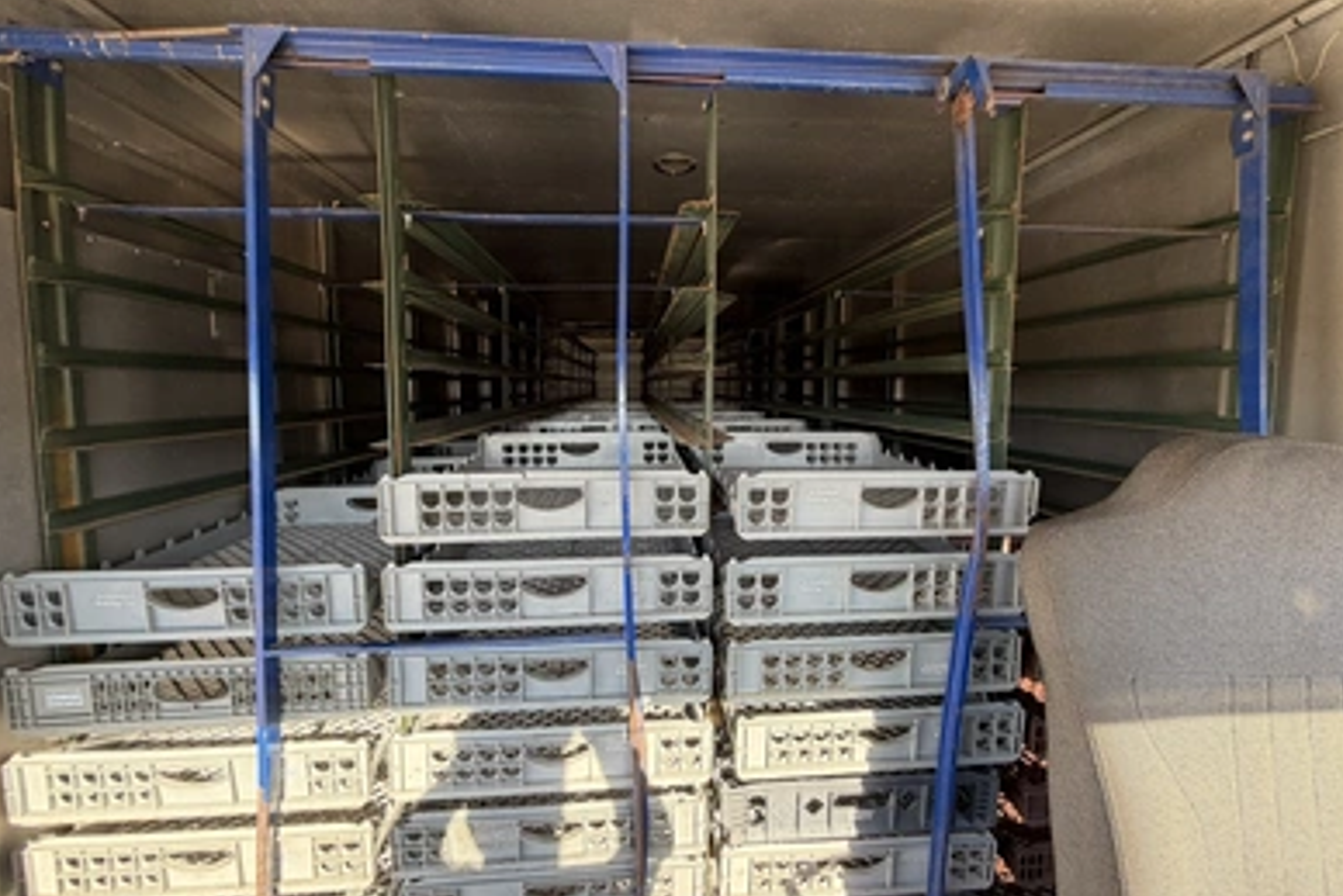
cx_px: 685
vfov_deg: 77.4
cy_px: 436
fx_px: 560
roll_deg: -0.5
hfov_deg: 100.4
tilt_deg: -4.8
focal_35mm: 15
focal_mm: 2.22
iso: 100
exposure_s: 1/121
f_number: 2.2
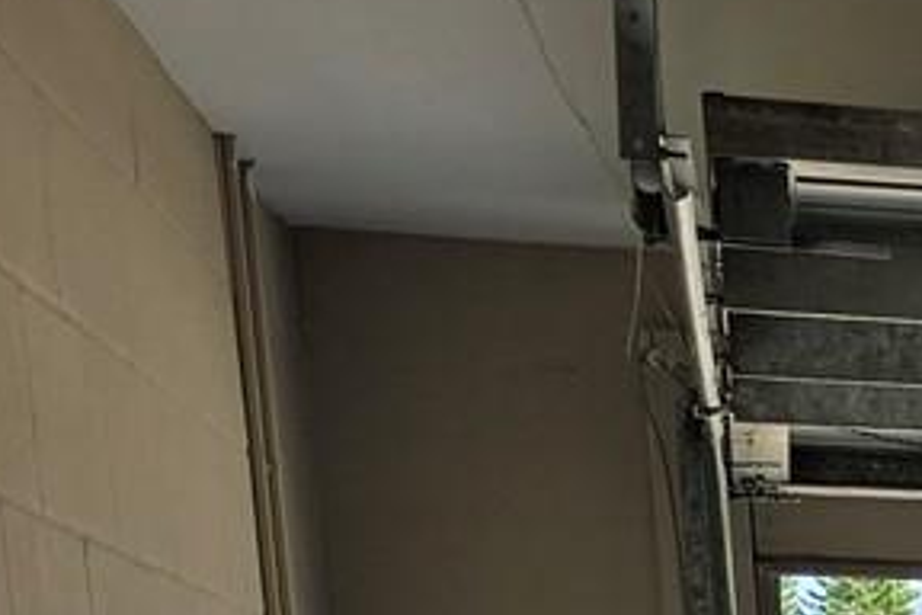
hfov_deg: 13.0
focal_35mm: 133
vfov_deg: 8.9
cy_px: 1669
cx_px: 1953
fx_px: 3406
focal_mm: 6.3
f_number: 1.7
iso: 12
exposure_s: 1/298
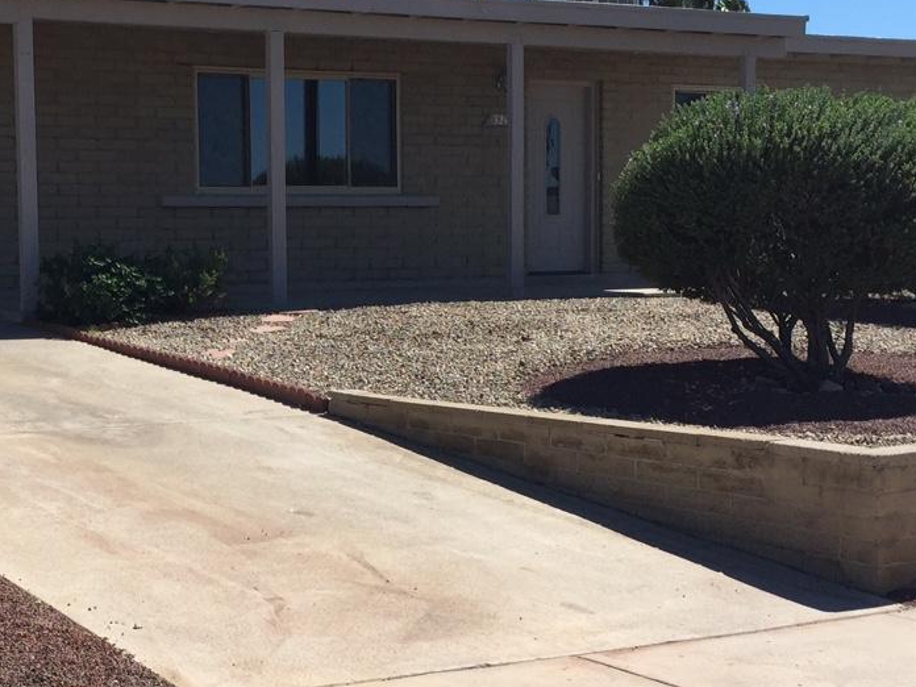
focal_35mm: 68
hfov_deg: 28.1
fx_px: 1799
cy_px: 408
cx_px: 229
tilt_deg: -5.3
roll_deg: -0.3
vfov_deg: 21.6
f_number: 2.2
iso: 32
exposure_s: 1/2639
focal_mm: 4.15
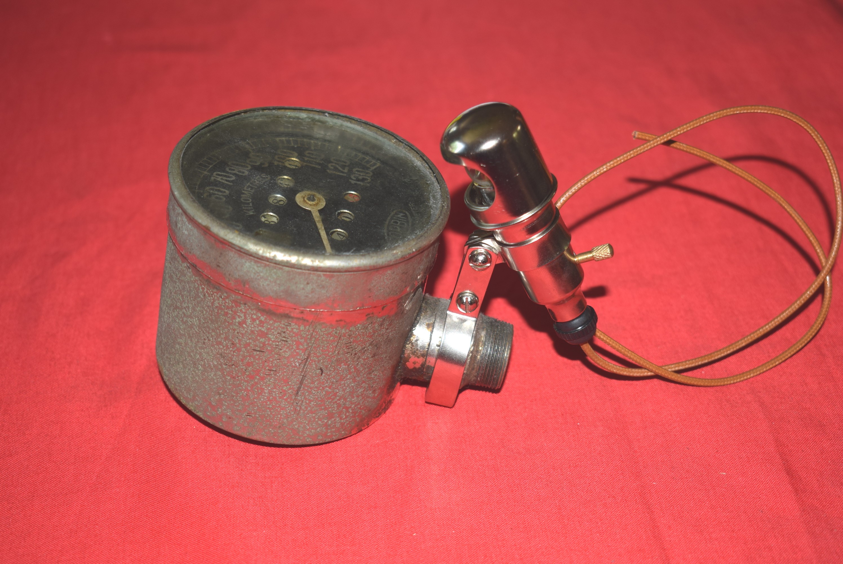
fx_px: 1406
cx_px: 422
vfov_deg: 22.7
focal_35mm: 60
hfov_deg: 33.4
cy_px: 282
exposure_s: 1/60
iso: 160
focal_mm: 40
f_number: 5.6
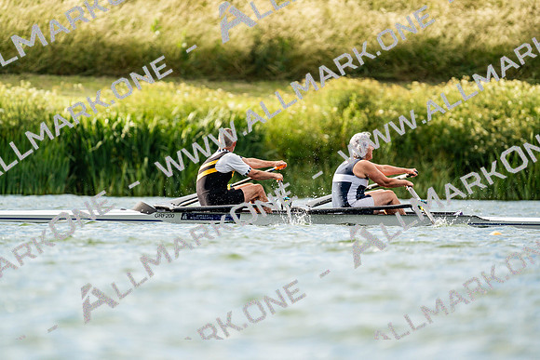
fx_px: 9002
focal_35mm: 600
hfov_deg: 3.4
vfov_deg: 2.3
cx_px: 270
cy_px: 180
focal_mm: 600
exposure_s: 1/2000
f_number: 6.3
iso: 400
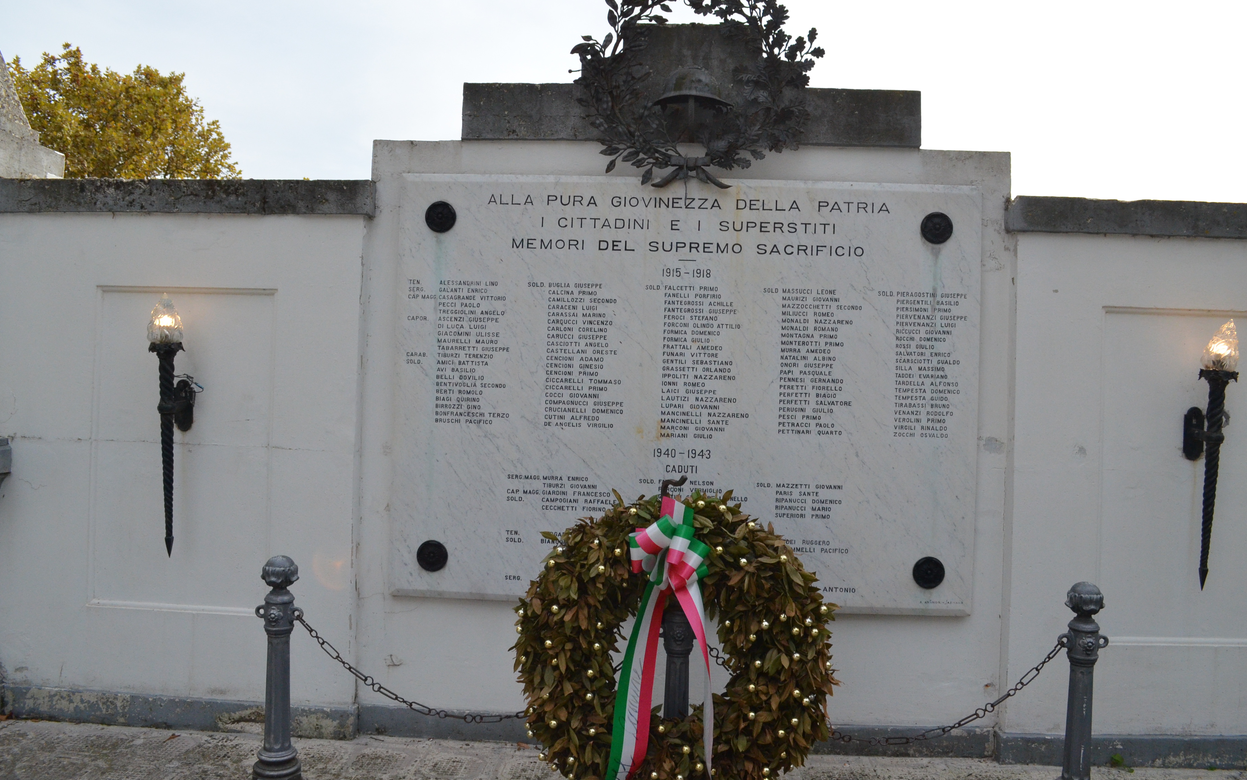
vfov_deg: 44.5
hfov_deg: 66.5
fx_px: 952
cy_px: 360
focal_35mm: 28
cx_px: 619
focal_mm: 18
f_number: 5.6
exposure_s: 1/4000
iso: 1600
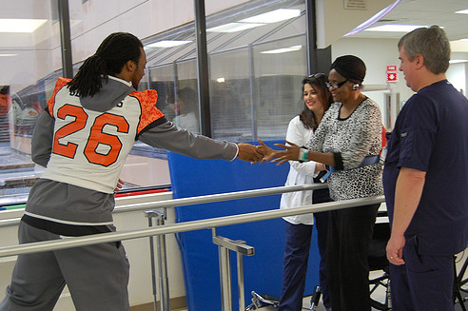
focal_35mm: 46
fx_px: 597
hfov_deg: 42.8
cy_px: 164
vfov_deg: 29.2
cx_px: 244
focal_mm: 26
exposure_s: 1/50
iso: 800
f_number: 4.2
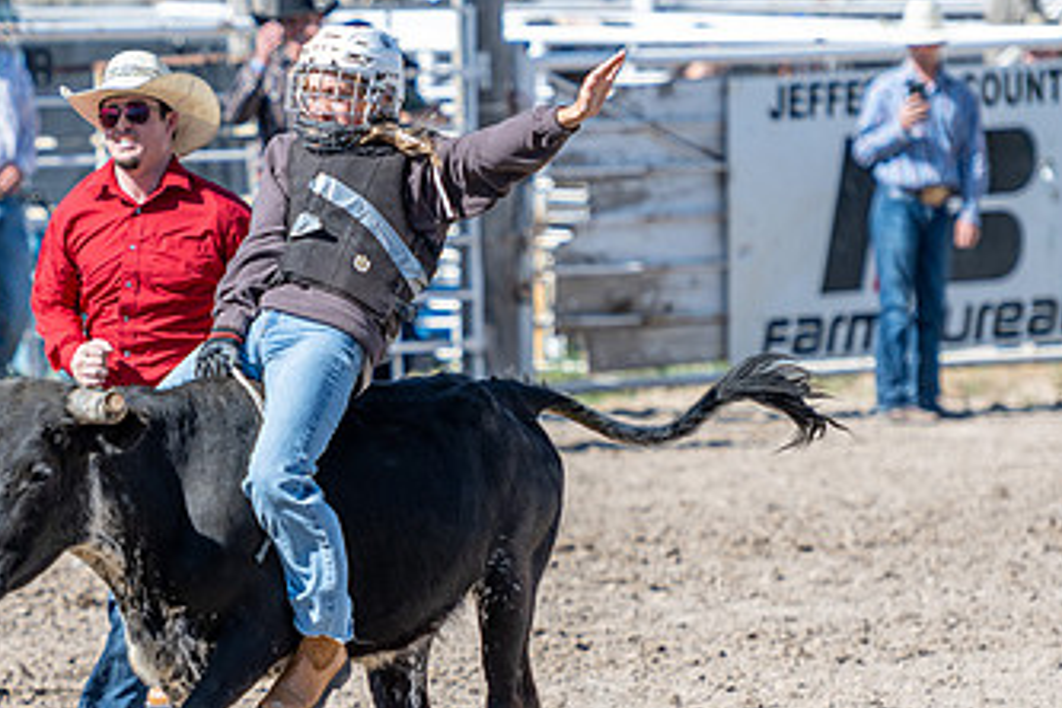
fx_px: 12655
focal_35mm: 429
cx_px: 220
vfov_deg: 3.2
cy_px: 467
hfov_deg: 4.8
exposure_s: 1/1600
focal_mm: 170
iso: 50
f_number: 2.8
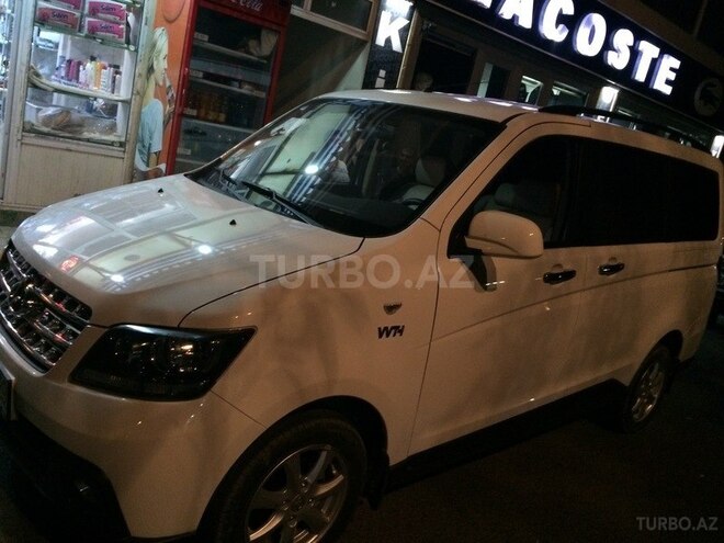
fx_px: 607
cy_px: 272
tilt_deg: -12.4
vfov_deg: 48.2
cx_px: 362
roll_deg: -12.1
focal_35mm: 29
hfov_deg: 61.7
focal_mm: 4.15
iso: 400
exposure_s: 1/17
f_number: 2.2
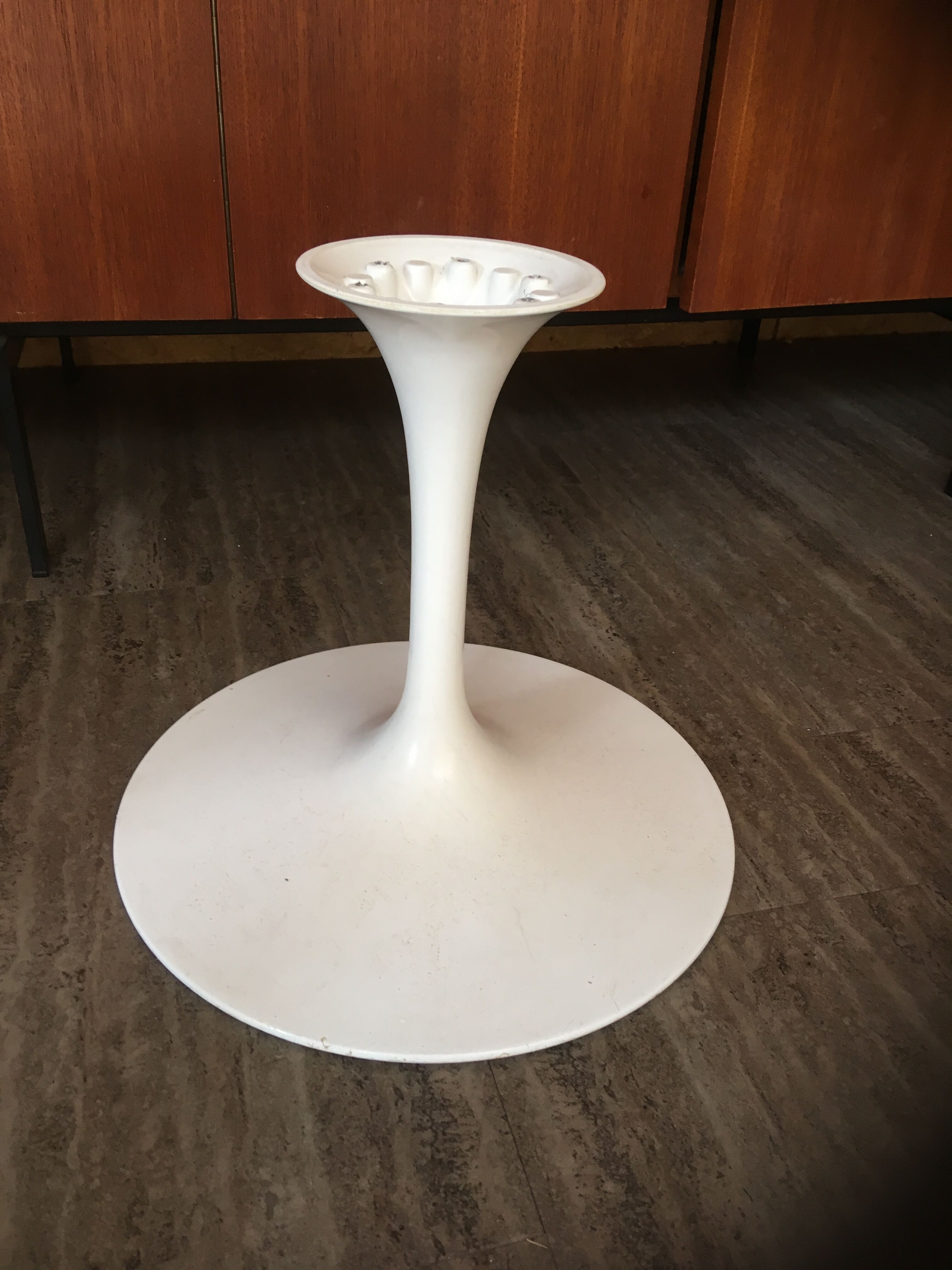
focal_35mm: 29
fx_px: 1063
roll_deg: -2.3
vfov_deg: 61.7
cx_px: 476
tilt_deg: -33.1
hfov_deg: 48.2
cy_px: 635
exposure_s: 1/33
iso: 80
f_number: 2.2
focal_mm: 4.15
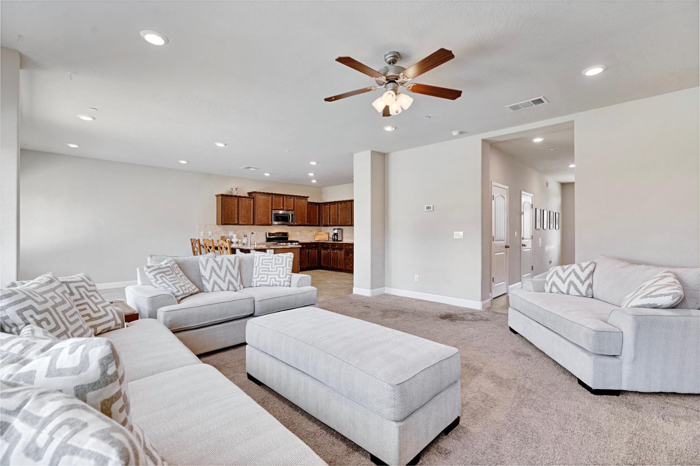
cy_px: 233
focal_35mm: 16
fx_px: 311
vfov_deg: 73.7
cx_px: 350
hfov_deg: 96.8
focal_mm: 16
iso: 640
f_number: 7.1
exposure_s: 1/6
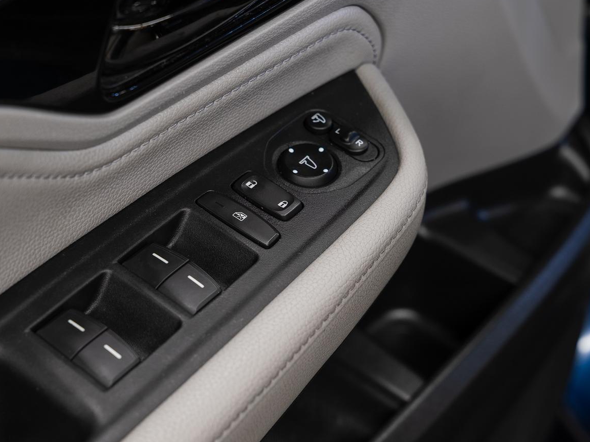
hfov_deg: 25.3
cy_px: 231
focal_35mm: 77
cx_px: 265
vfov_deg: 19.1
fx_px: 1312
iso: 100
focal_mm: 64.1
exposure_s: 1/3
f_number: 5.6
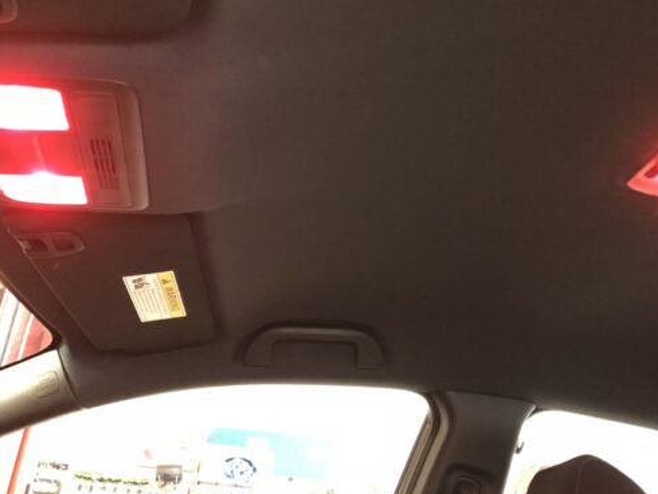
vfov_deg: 36.0
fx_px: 761
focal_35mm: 40
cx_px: 380
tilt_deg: +29.5
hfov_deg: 46.6
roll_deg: -3.8
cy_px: 221
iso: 400
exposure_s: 1/4
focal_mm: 3.99
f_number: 1.8
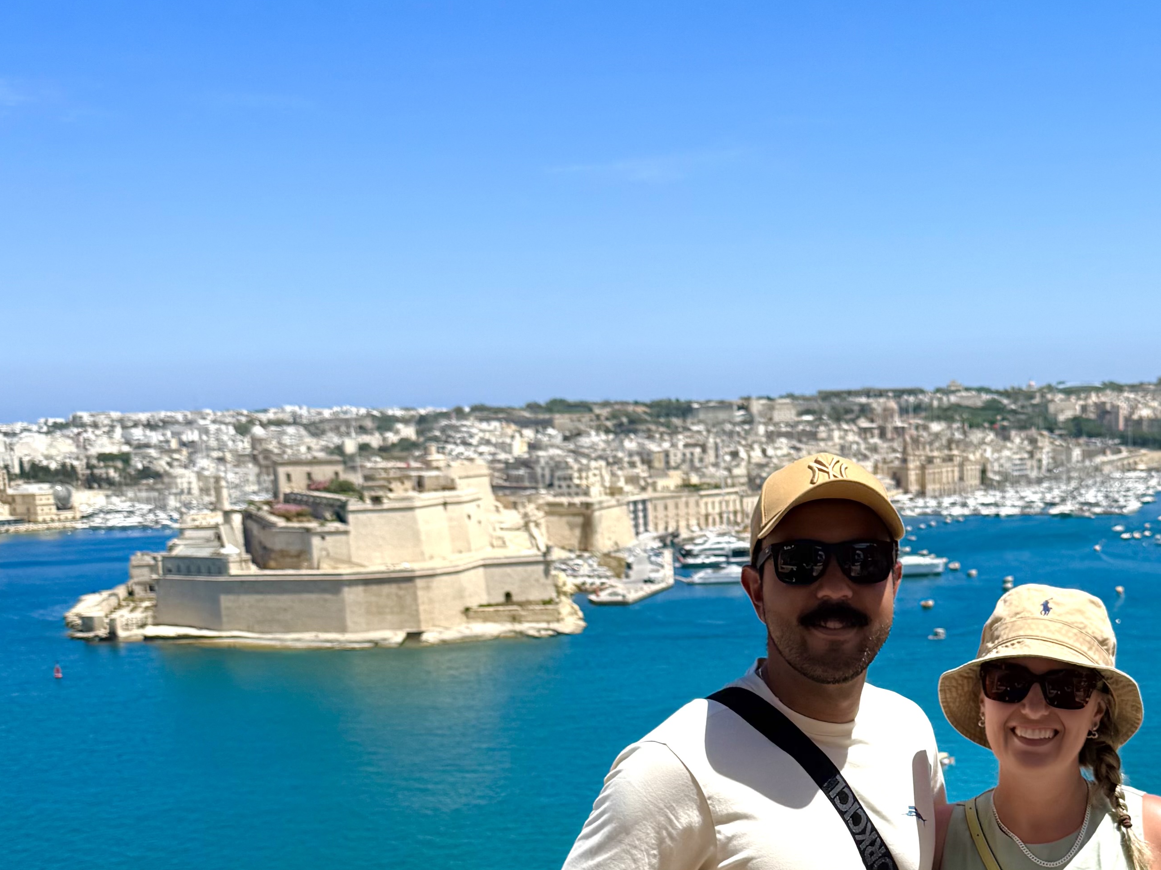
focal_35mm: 53
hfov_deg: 35.5
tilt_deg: -13.0
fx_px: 1778
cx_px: 851
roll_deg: +3.2
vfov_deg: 26.4
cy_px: 822
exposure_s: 1/6711
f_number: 1.78
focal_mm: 6.76
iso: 80
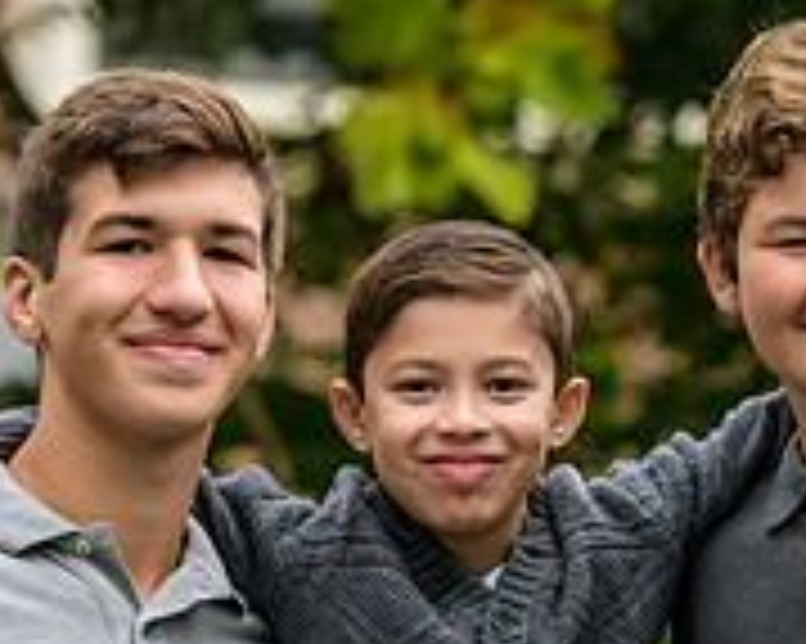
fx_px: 10180
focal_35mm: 427
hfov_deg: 4.5
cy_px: 502
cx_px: 500
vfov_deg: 3.6
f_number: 5.6
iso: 1250
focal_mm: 140
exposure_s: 1/400
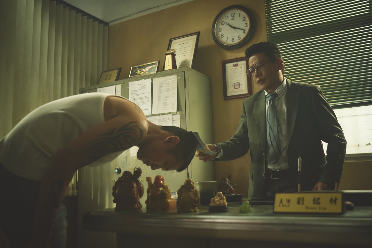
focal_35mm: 35
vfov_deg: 37.9
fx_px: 362
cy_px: 124
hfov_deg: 54.4
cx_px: 186
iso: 500
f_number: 2.5
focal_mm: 35
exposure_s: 1/160
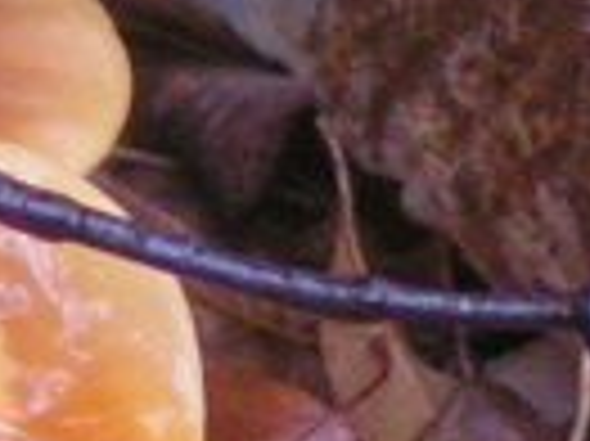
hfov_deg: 2.6
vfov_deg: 1.9
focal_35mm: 763
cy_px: 590
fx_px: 12993
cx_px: -694
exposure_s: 1/80
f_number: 3.5
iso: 200
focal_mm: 19.1
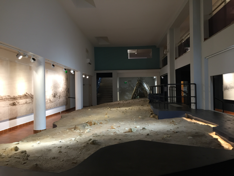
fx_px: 196
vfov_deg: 48.2
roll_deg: +0.9
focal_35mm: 29
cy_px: 88
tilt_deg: +1.5
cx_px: 117
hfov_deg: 61.7
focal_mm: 4.15
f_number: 2.2
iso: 100
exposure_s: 1/33
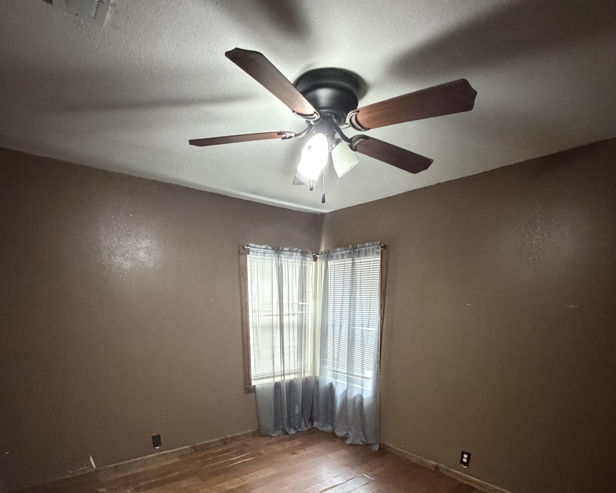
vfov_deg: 63.6
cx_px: 303
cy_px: 407
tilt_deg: -18.6
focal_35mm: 19
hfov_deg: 83.3
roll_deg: +0.2
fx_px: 346
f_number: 2.2
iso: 1250
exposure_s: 1/59
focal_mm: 2.22
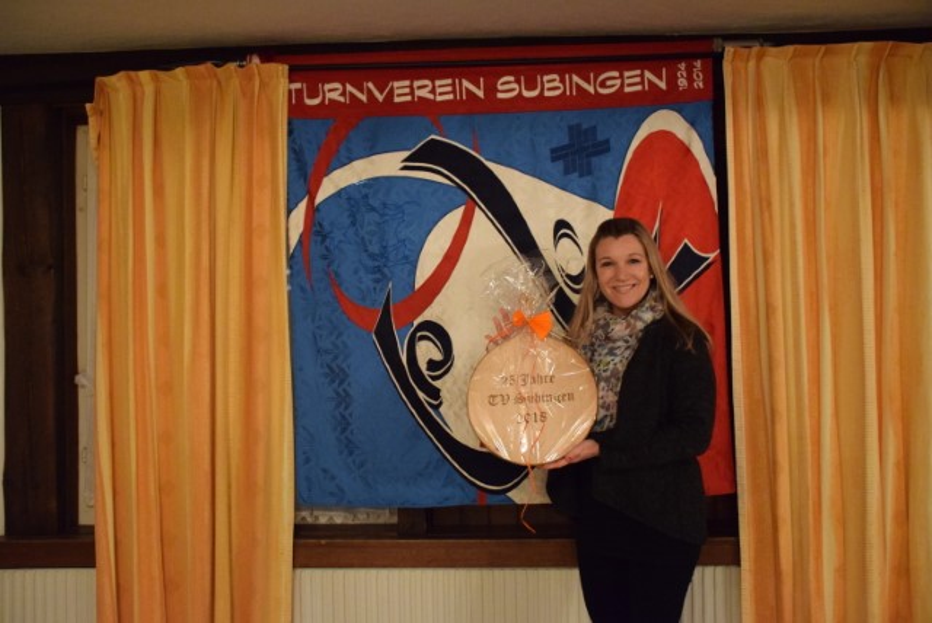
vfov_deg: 40.0
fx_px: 855
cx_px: 466
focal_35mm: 33
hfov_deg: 57.2
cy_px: 312
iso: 6400
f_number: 3.5
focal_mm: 22
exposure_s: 1/50
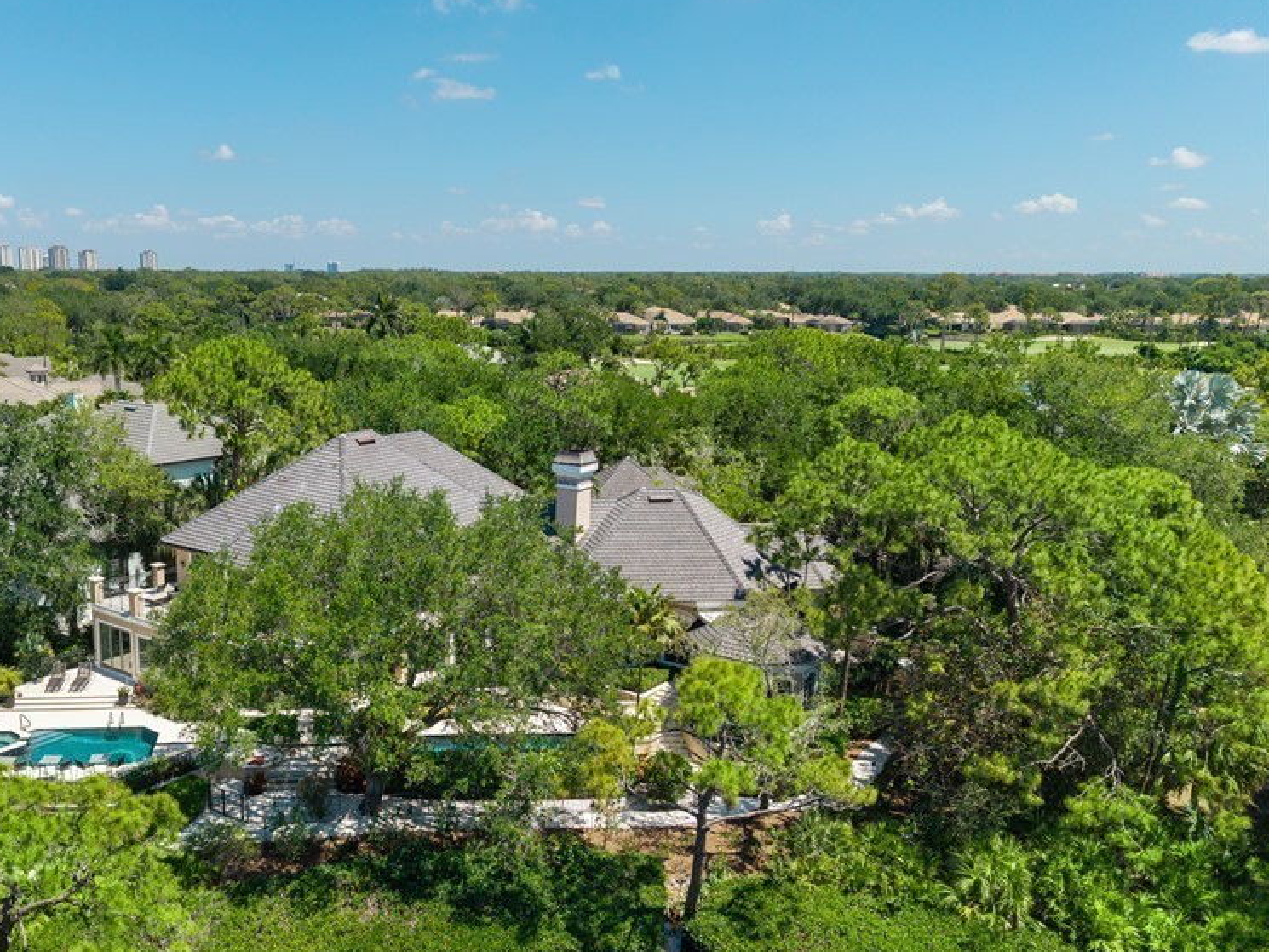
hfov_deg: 54.0
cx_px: 402
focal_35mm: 33
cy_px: 548
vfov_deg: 42.8
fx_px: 1210
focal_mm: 8.67
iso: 100
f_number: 1.8
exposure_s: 1/400
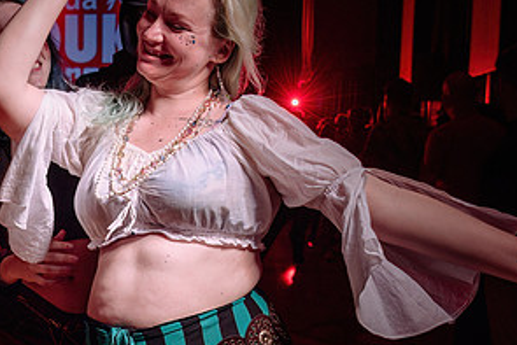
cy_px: 196
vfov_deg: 25.5
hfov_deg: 36.9
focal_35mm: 53
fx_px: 761
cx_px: 148
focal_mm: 24
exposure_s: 1/125
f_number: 3.5
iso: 800
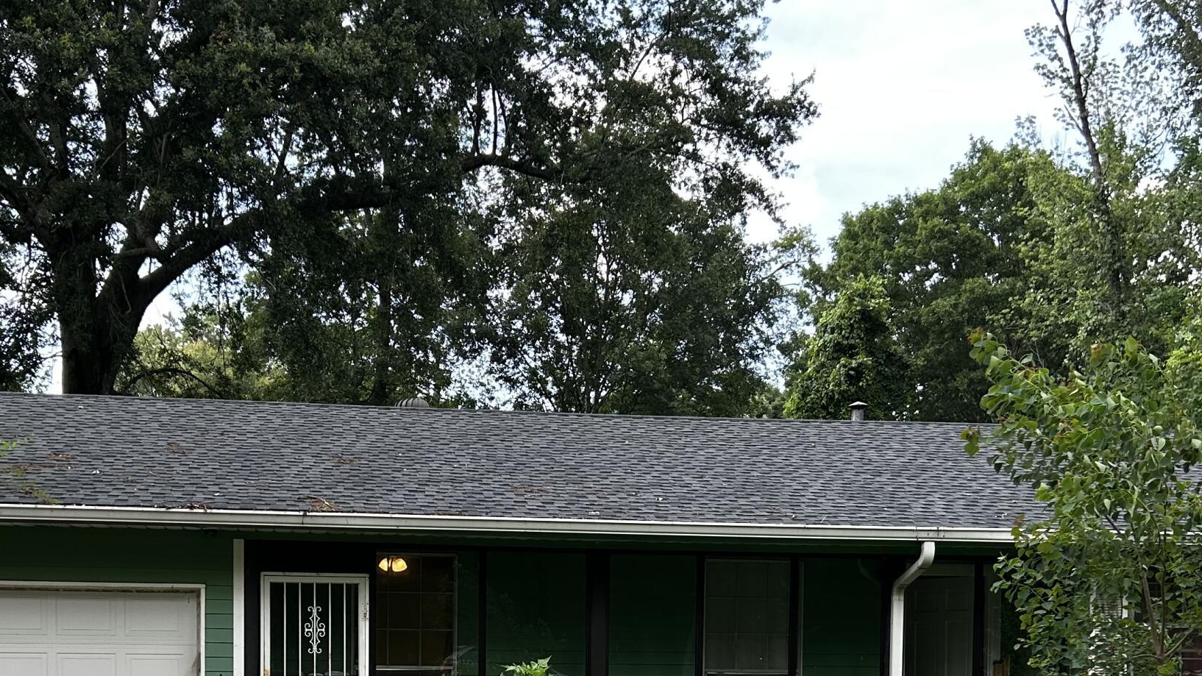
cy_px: 711
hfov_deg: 39.8
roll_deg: -0.2
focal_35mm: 52
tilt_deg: -1.2
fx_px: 1657
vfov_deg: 22.0
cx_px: 524
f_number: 1.5
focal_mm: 5.7
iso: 50
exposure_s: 1/404
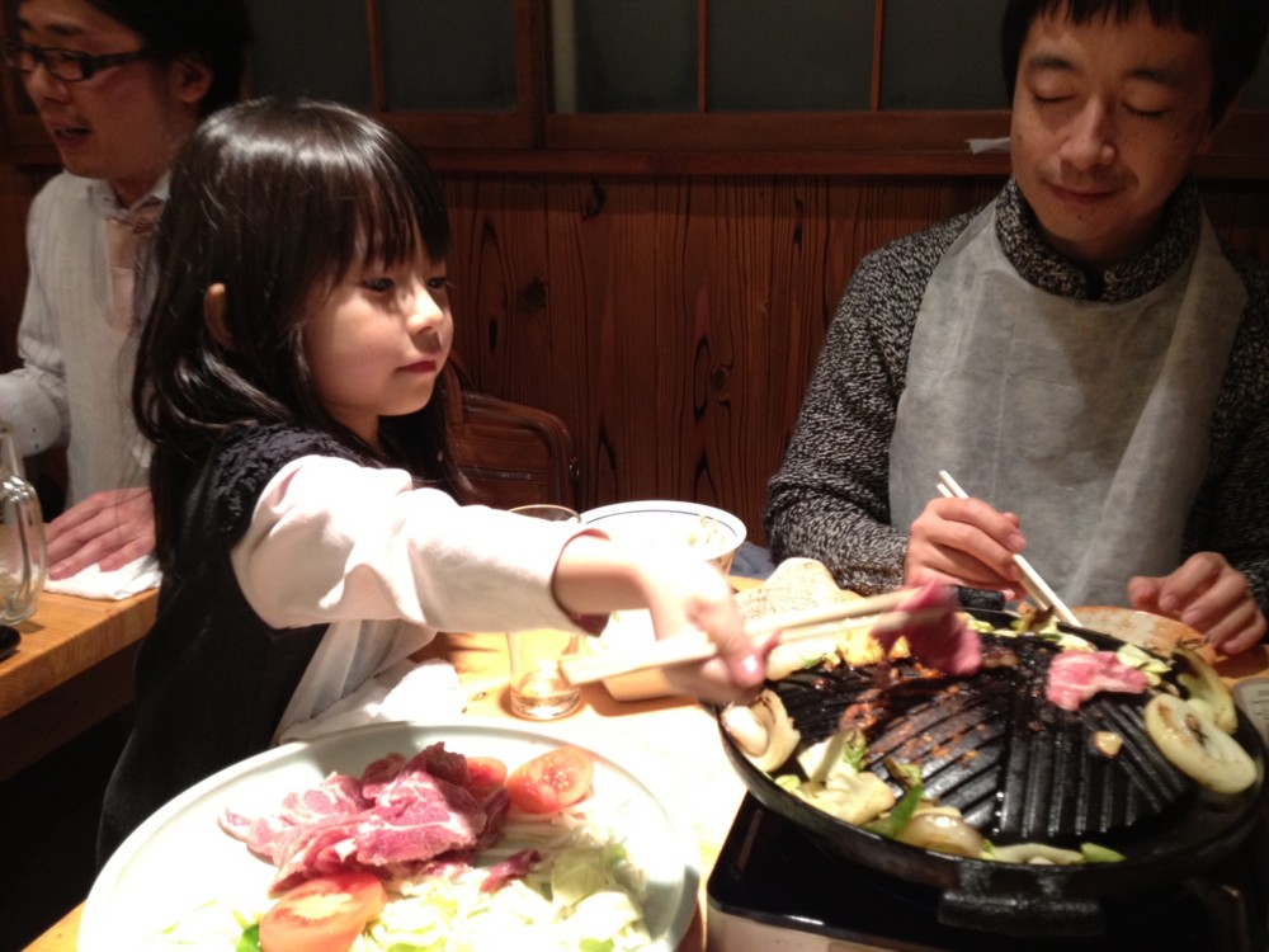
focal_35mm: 35
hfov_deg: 52.6
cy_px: 476
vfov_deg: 40.7
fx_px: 1283
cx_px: 634
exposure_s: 1/20
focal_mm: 4.28
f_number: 2.4
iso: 160
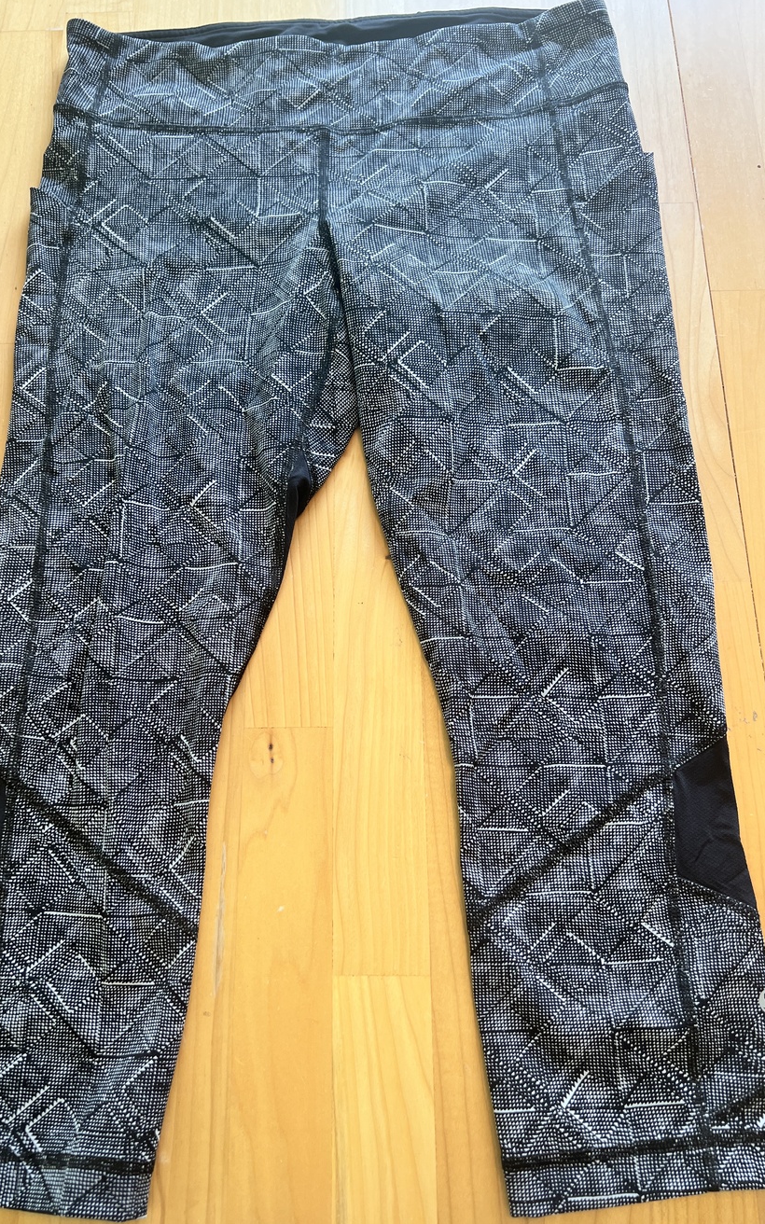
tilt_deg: -70.8
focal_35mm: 28
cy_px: 616
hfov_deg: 44.5
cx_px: 343
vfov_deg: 66.5
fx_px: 934
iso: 64
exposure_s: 1/60
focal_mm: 5.7
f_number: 1.5
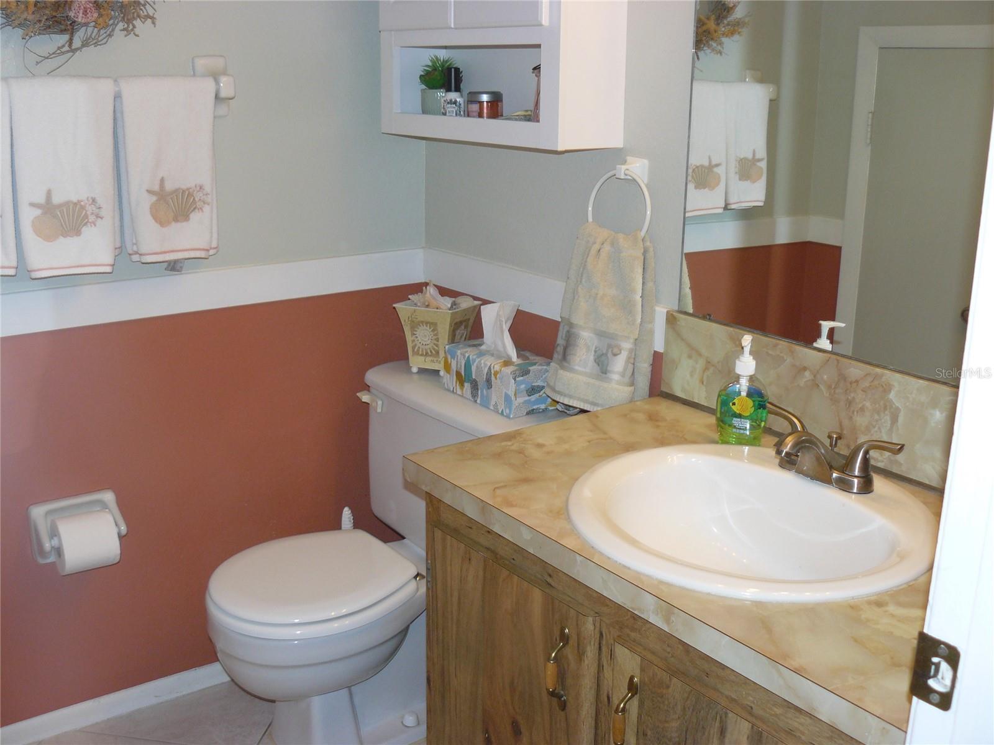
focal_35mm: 36
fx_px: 1034
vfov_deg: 39.7
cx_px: 497
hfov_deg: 51.4
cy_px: 372
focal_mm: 6
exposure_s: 1/30
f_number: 2.8
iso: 100
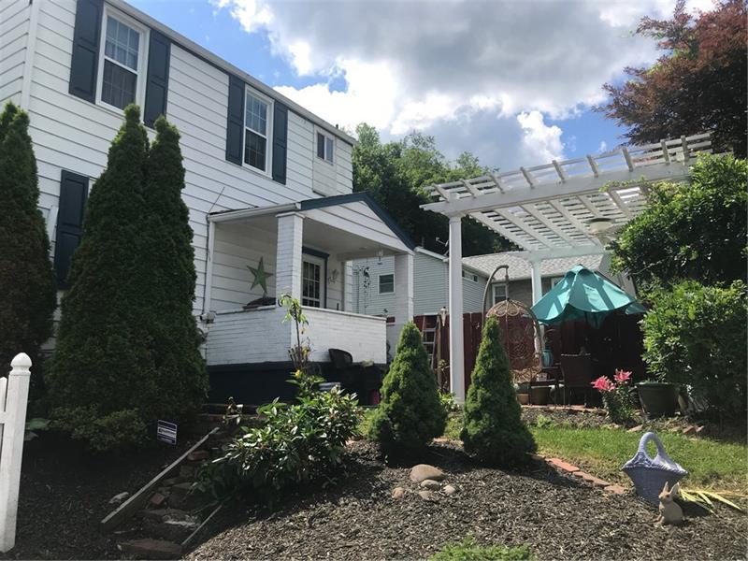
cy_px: 280
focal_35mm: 28
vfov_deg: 49.7
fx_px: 605
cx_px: 374
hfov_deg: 63.4
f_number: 1.8
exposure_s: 1/2037
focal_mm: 3.99
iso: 20
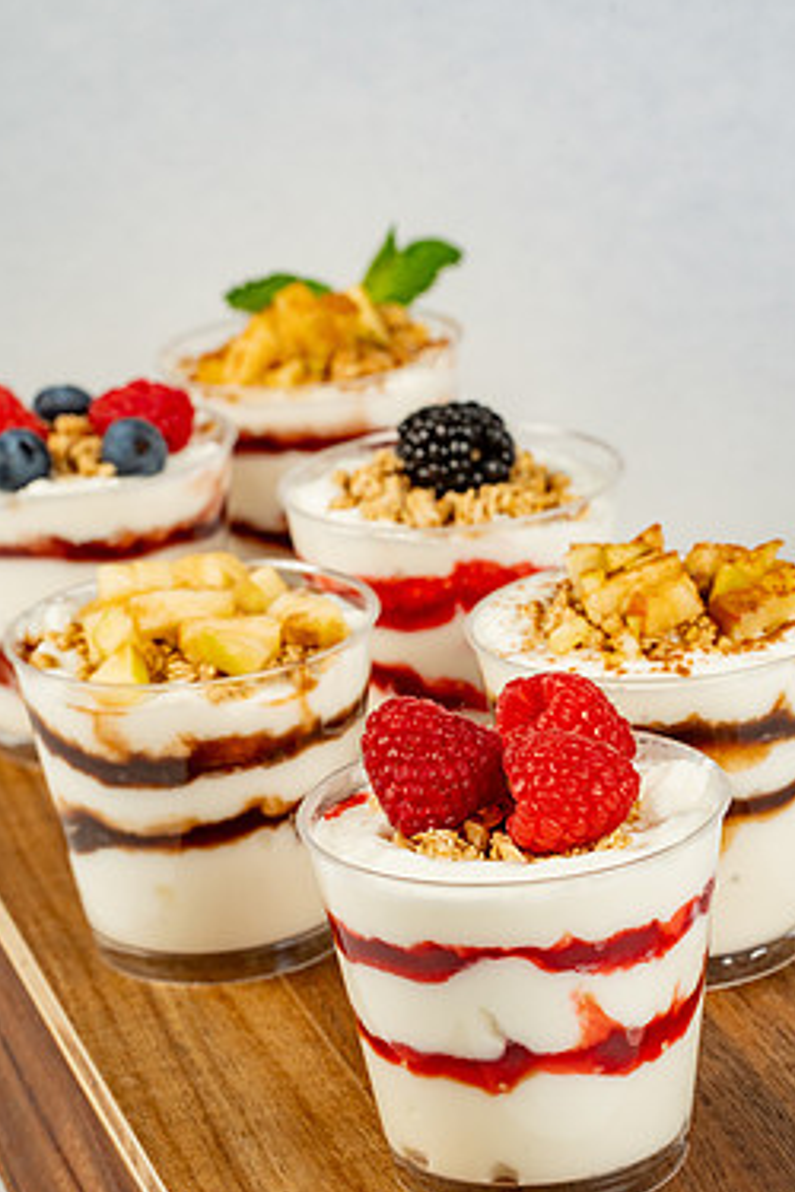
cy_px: 702
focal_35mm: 108
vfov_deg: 18.9
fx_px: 3577
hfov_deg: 12.7
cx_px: 391
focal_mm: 90
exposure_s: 1/200
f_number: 11
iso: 800
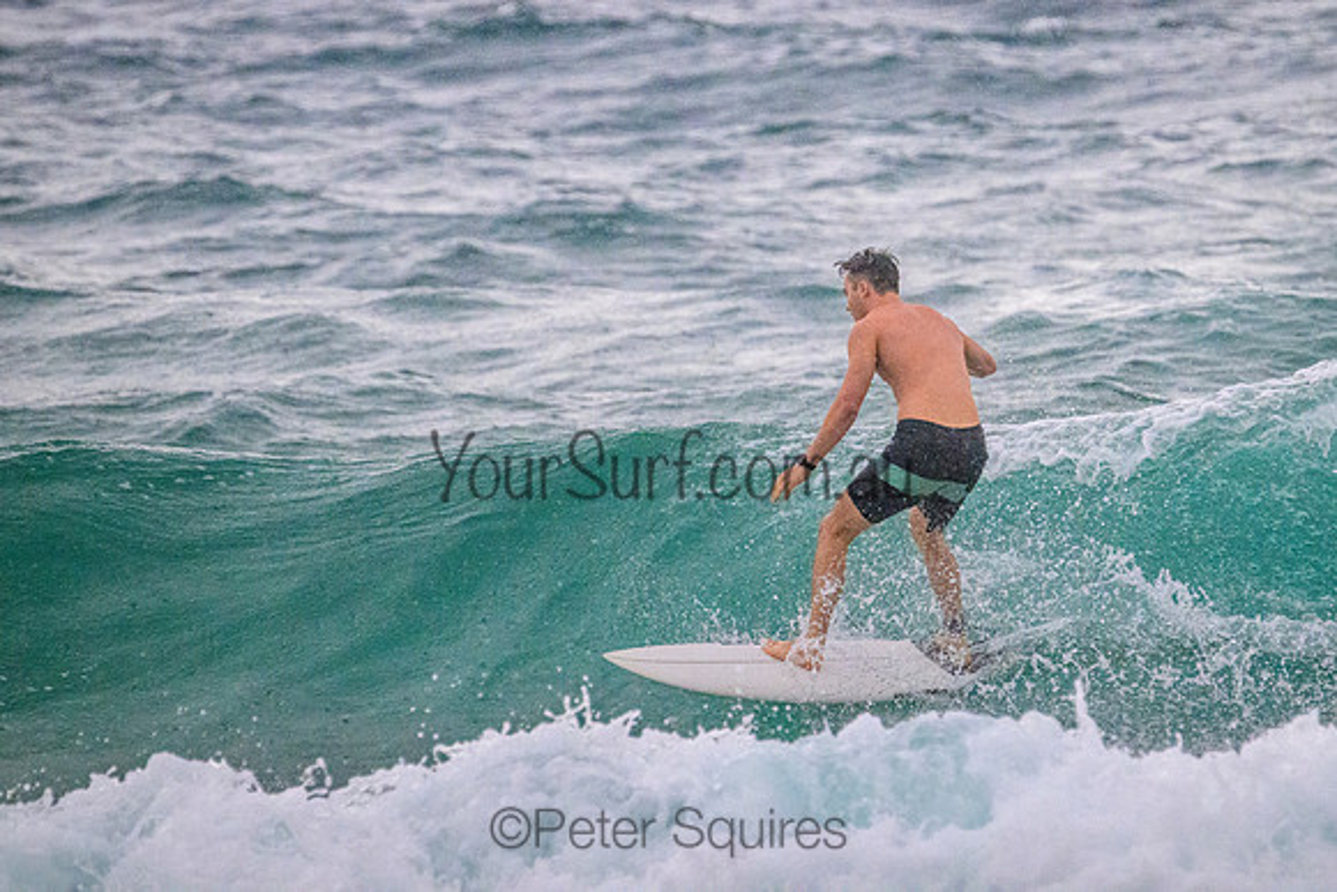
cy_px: 329
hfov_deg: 2.7
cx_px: 797
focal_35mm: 757
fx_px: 28115
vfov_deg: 1.8
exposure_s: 1/2000
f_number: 11
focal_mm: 600
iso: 8000
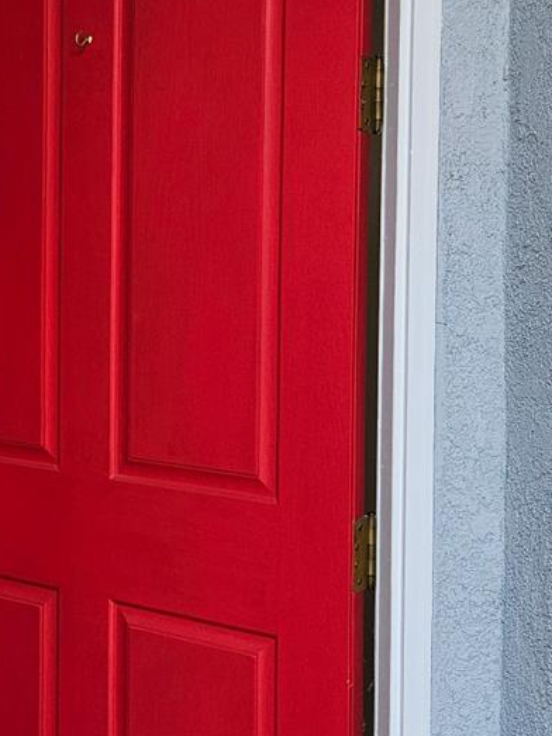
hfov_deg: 21.5
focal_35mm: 66
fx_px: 1404
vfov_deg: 29.3
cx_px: 8
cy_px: 304
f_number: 1.8
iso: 125
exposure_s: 1/359
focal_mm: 5.4
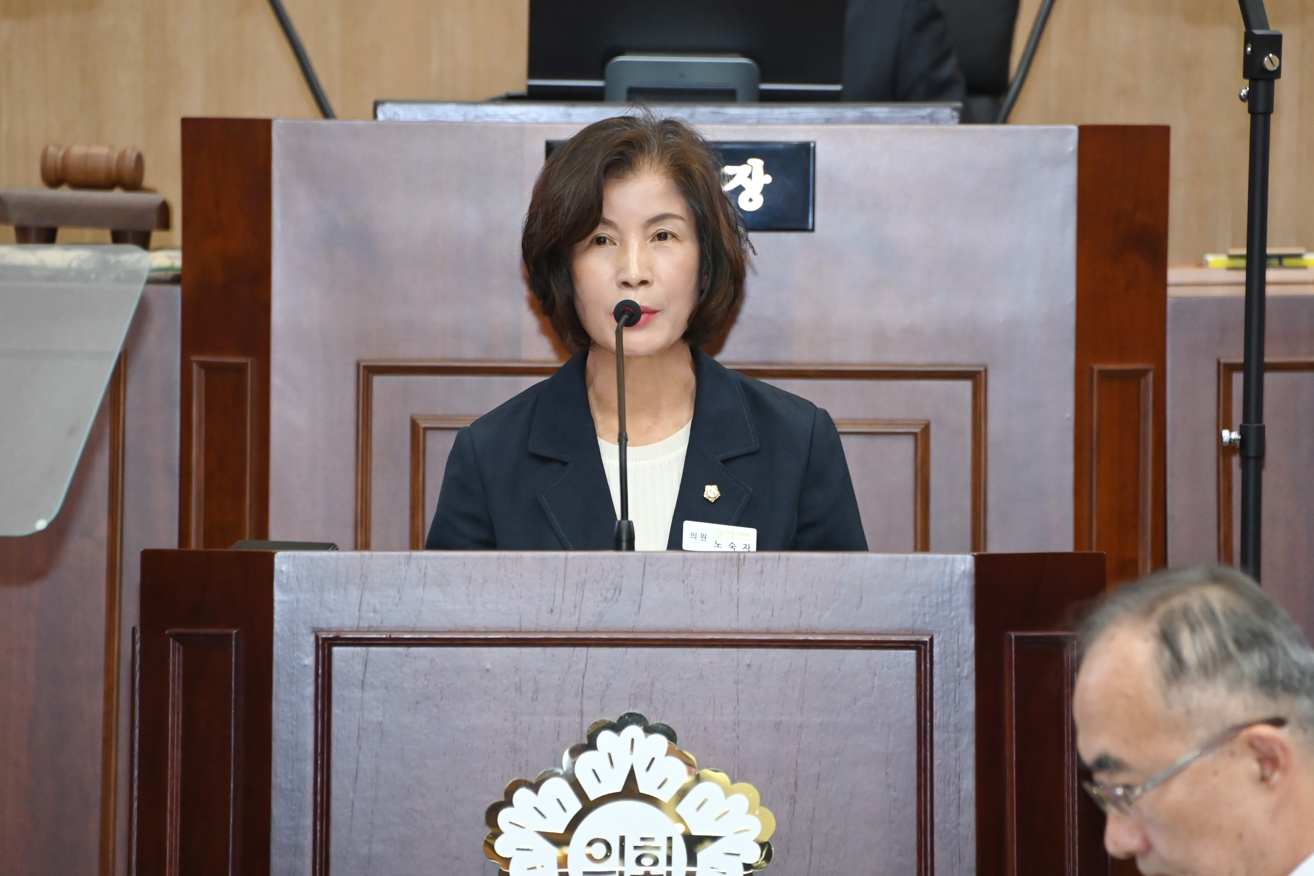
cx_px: 657
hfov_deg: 6.9
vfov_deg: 4.6
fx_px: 10949
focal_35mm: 300
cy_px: 438
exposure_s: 1/200
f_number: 6.3
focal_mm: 300
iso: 6400
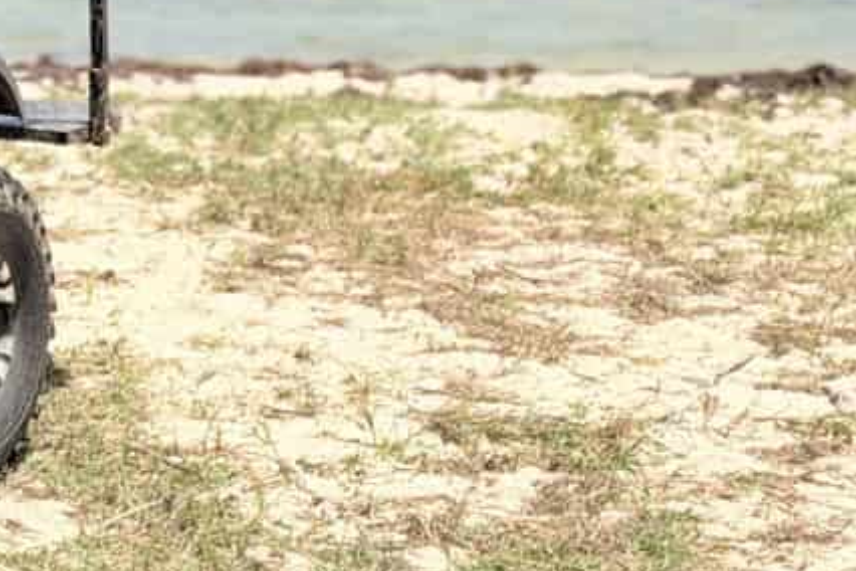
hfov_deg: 12.2
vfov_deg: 8.3
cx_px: -243
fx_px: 3899
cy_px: -34
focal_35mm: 164
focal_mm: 6.8
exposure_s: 1/6536
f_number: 1.8
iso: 64
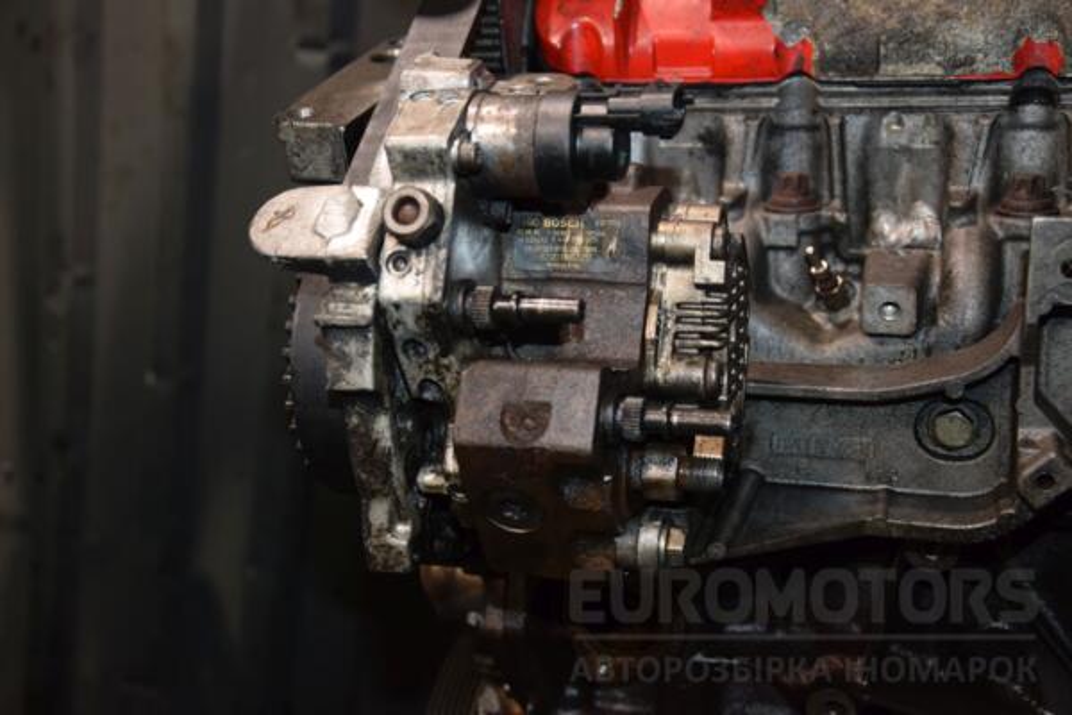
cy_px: 358
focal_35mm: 51
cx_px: 536
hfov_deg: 38.9
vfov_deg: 26.5
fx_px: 1519
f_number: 5
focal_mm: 34
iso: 800
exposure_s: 1/60
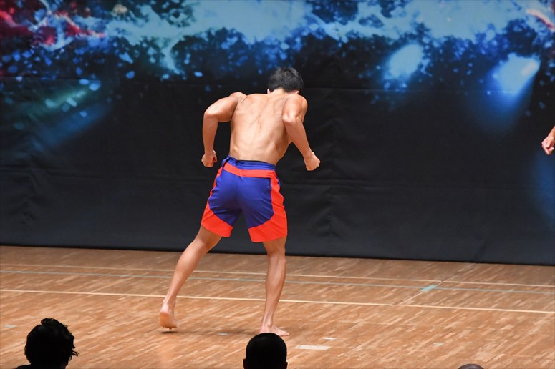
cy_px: 184
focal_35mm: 285
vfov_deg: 4.8
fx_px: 4392
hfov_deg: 7.2
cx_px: 278
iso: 8000
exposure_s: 1/400
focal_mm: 190
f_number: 5.6
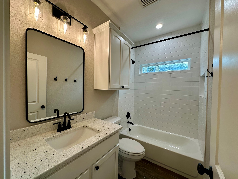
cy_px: 90
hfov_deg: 102.1
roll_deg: -1.4
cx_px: 119
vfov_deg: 85.7
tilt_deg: -0.6
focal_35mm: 14
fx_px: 96
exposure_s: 1/120
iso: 64
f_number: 2.2
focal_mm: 2.22
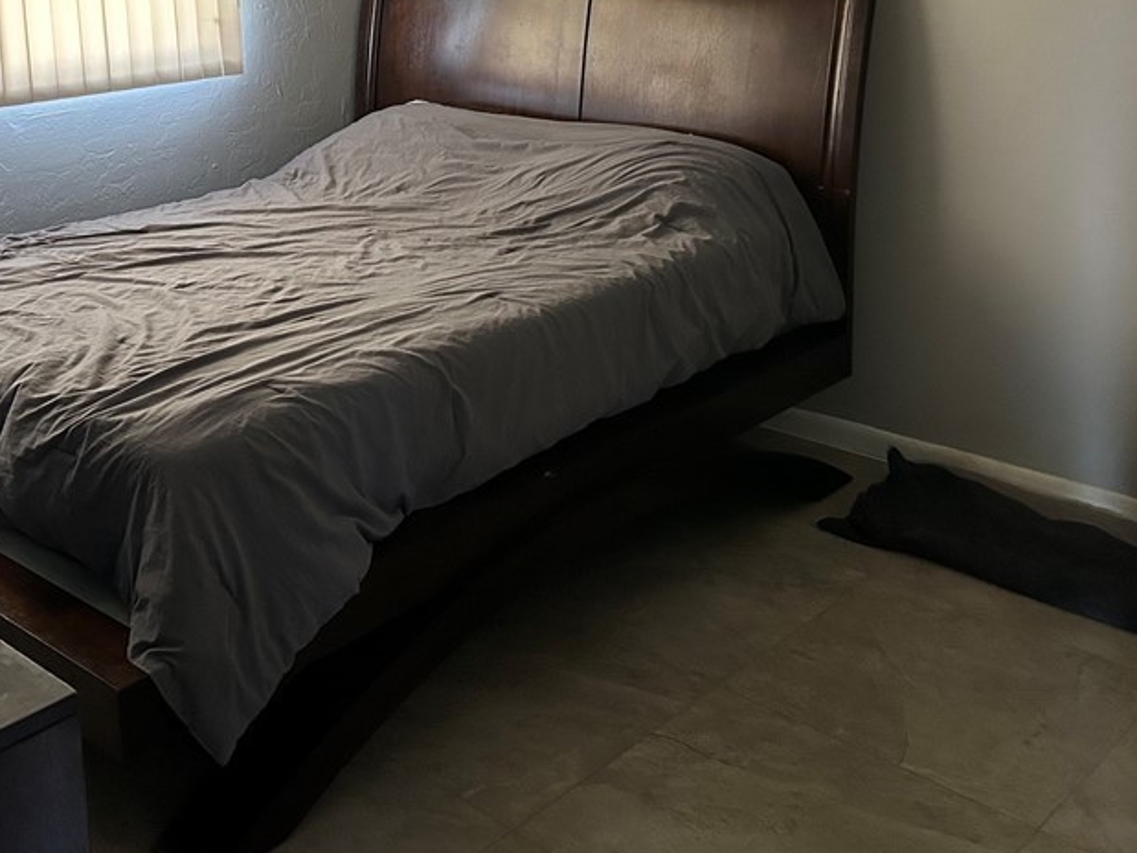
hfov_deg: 43.1
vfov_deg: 32.6
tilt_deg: -10.6
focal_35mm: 43
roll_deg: +2.6
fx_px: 1412
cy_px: 158
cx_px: 356
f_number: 1.5
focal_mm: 5.7
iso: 400
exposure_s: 1/60
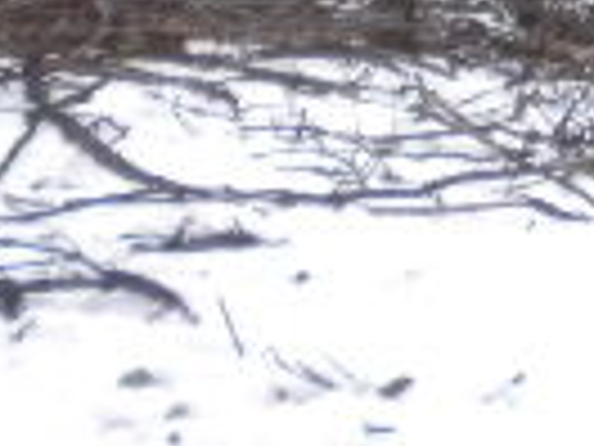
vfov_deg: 6.3
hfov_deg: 8.5
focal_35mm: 219
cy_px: -827
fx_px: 3758
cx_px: 1224
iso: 400
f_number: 3.5
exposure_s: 1/574
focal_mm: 6.6
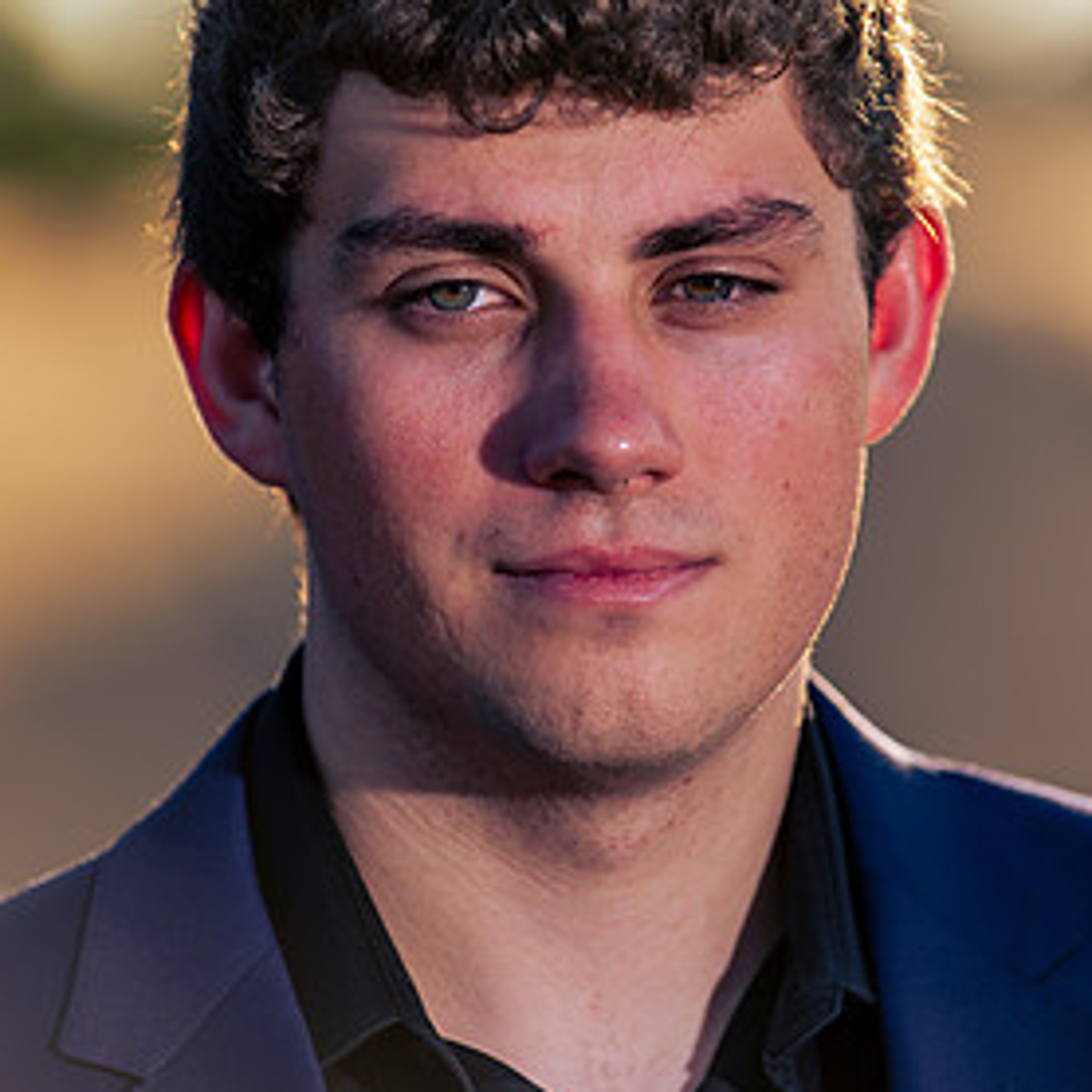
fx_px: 9815
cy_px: 483
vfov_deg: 6.4
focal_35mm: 275
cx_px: 534
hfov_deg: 6.4
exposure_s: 1/250
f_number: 4
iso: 31
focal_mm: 200
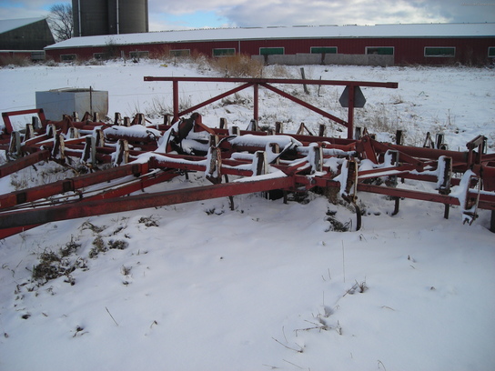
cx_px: 248
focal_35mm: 38
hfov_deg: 49.0
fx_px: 543
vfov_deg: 37.7
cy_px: 186
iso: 50
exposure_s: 1/222
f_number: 6.4
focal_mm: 6.3
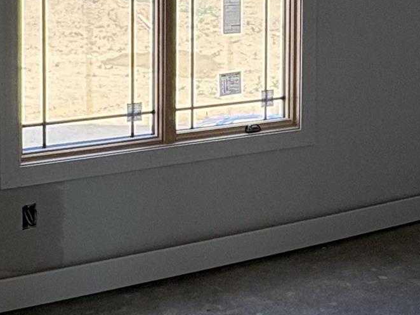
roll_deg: +0.4
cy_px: -29
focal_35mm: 65
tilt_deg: -2.2
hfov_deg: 29.8
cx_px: 229
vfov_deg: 21.5
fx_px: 788
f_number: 2.2
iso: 64
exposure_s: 1/307
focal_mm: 2.22
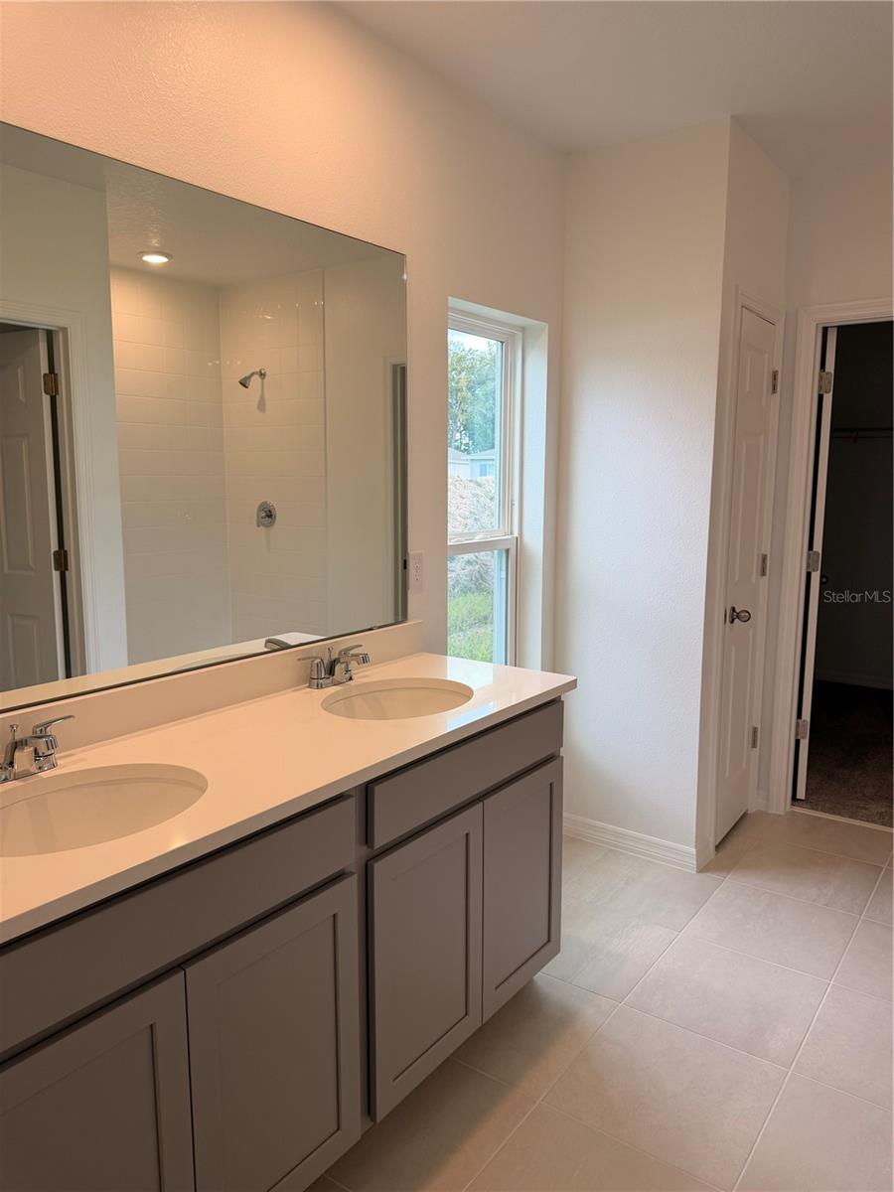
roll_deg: +0.1
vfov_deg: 71.6
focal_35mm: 24
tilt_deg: -8.4
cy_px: 596
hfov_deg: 56.8
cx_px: 447
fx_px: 826
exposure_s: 1/218
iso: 64
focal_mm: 6.76
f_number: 1.78
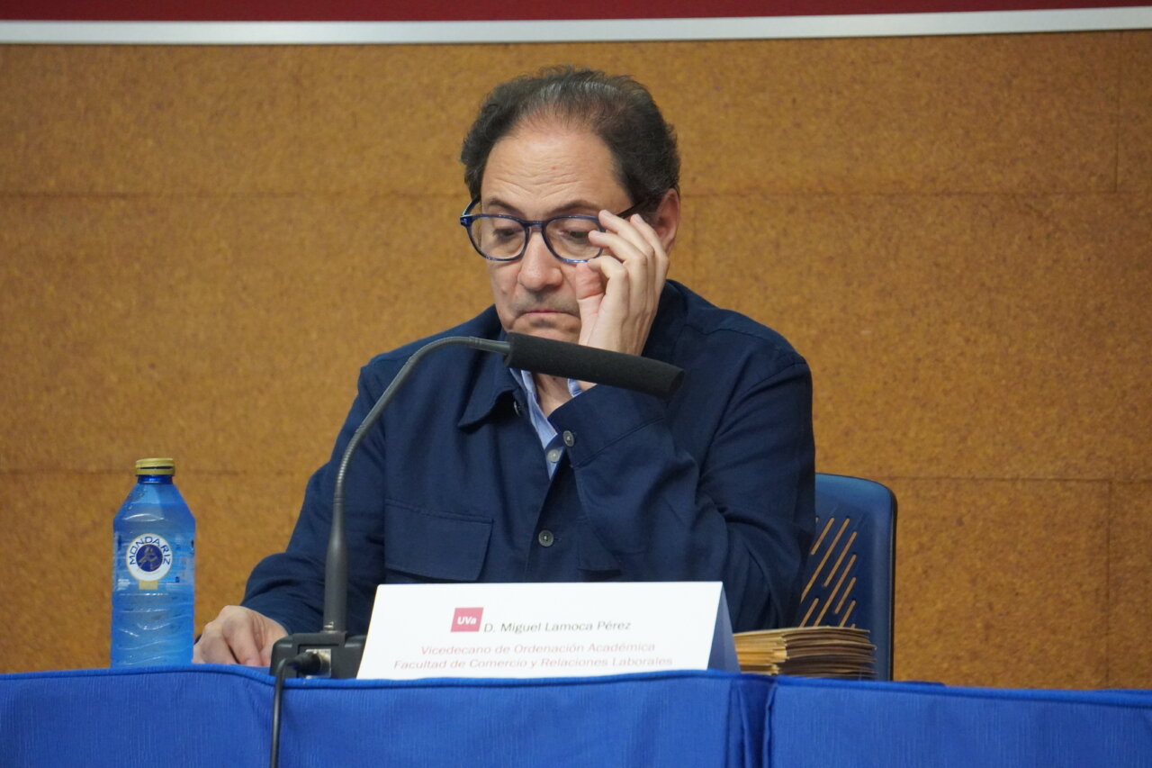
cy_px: 384
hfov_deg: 8.2
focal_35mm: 252
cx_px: 576
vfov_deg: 5.5
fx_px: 8062
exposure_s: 1/250
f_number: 6.3
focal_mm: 168
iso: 6400
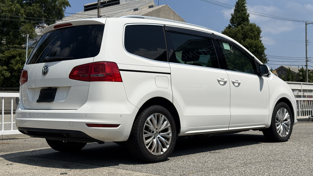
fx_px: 440
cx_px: 158
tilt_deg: +2.9
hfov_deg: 39.2
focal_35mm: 53
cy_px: 82
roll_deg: +0.5
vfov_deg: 22.6
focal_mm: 6.76
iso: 80
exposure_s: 1/11364
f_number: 1.78
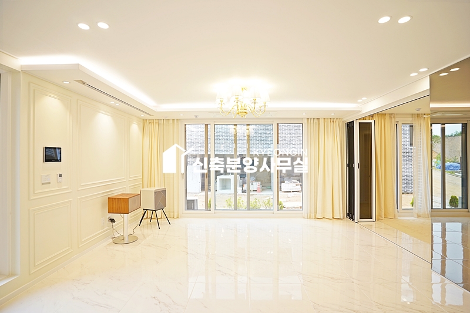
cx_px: 235
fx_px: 222
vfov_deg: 70.4
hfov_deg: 93.3
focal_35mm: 17
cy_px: 156
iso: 250
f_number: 4
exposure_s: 1/40
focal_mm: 17
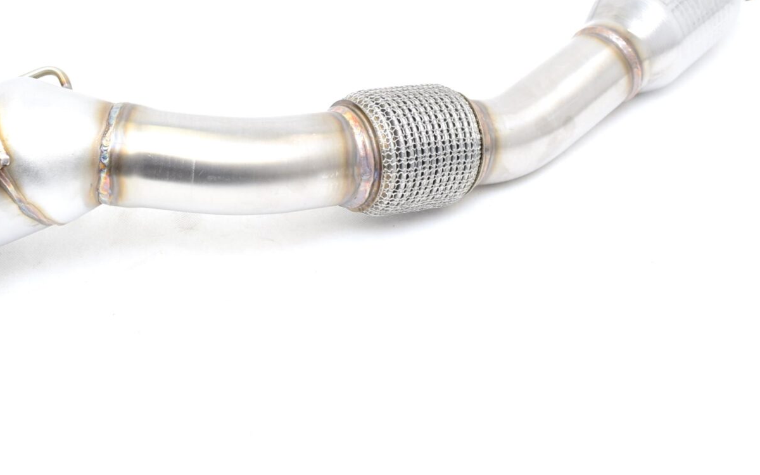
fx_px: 1137
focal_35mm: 55
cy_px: 146
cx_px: 383
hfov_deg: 37.0
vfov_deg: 23.5
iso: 400
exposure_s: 1/160
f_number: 6.3
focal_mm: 21
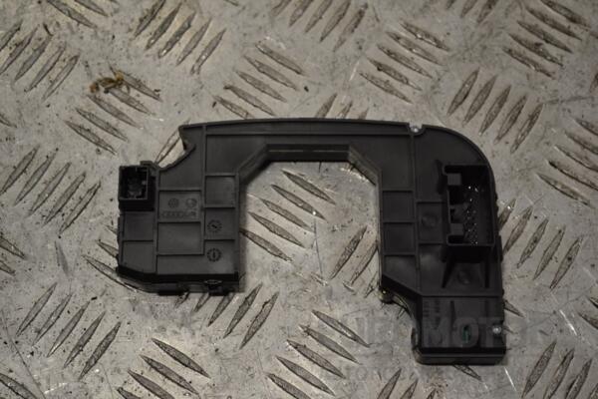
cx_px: 299
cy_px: 200
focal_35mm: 72
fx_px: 1196
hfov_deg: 28.1
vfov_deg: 18.9
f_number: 5.6
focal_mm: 48
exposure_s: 1/125
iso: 280
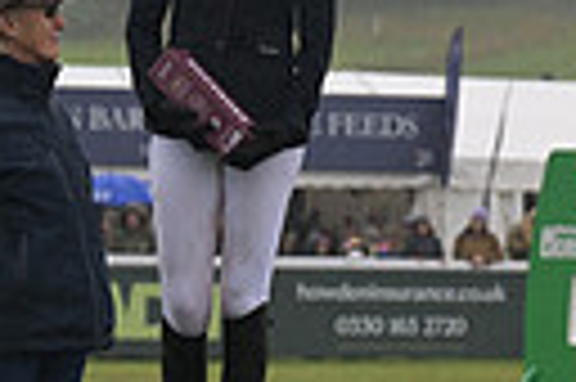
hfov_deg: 4.4
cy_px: 142
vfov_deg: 3.0
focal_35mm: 462
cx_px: 1044
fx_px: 7383
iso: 800
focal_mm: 102
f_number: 5
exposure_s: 1/1000
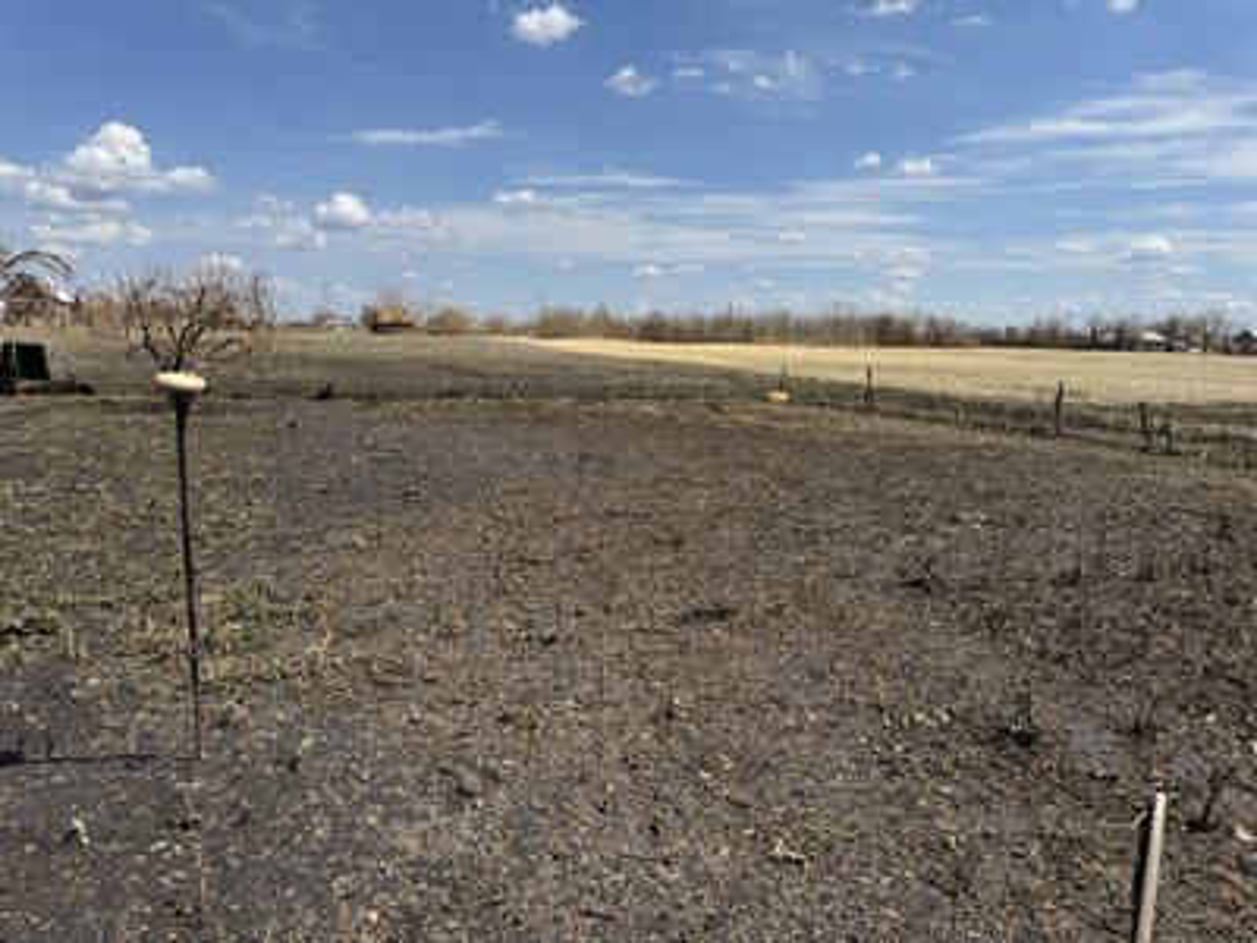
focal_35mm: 24
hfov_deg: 71.6
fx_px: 872
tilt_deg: -9.6
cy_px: 472
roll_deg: -1.0
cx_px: 628
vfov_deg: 56.8
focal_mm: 6.76
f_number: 1.78
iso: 80
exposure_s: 1/6410
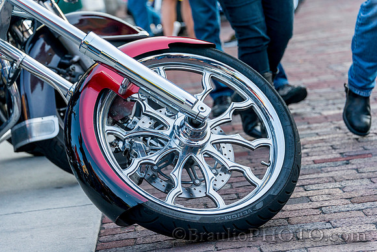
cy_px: 126
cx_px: 188
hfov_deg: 16.8
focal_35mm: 122
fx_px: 1278
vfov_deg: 11.2
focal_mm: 122
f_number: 5.6
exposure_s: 1/500
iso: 800
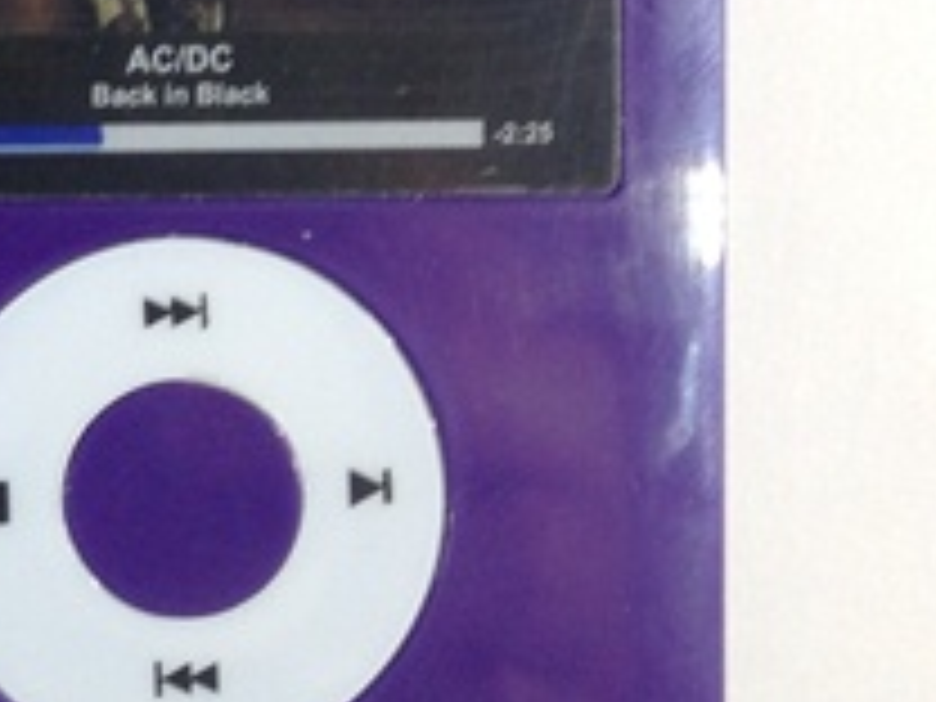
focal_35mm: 122
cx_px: -576
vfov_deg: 12.1
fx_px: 3299
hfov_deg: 14.7
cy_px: 144
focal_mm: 4.12
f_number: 2.4
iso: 50
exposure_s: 1/30
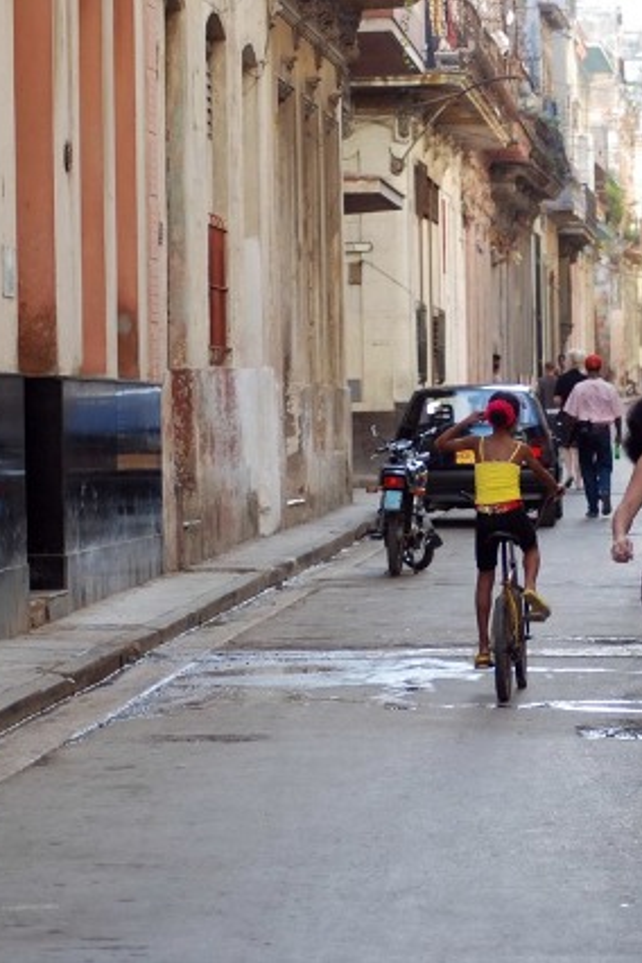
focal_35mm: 158
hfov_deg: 8.7
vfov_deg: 13.0
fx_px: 4226
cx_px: 511
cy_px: 482
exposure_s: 1/125
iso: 250
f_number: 4
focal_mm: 70
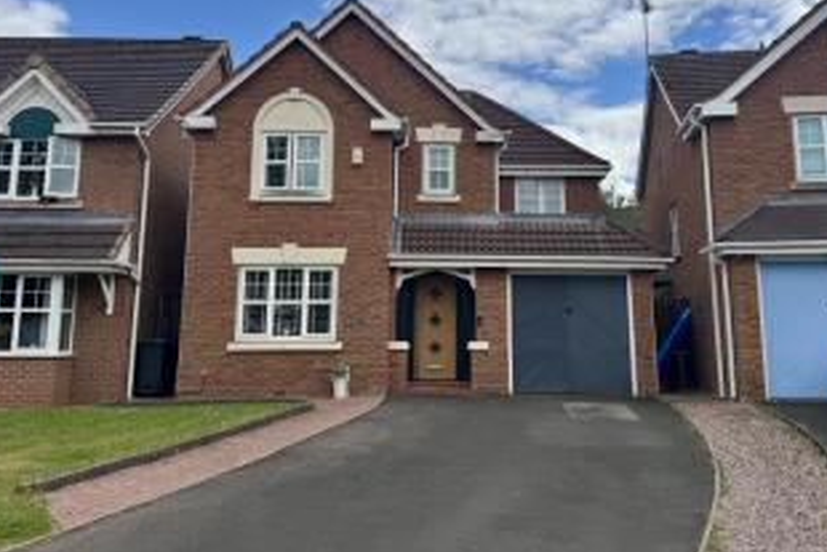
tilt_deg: +11.0
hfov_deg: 55.7
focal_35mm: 34
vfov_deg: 38.5
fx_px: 781
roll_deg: -0.8
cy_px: 185
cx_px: 444
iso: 80
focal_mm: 6.76
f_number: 1.78
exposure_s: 1/7092
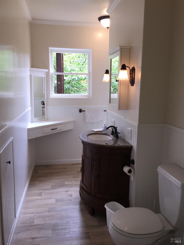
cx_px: 92
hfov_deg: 48.2
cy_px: 122
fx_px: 206
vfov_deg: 61.7
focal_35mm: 29
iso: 50
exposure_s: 1/120
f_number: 2.2
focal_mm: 4.15
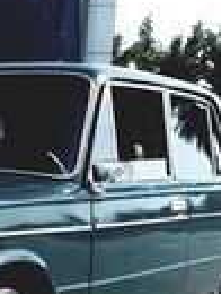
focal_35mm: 103
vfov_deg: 18.1
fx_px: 874
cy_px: 346
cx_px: -70
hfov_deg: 13.8
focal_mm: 3.7
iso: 40
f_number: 1.9
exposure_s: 1/761
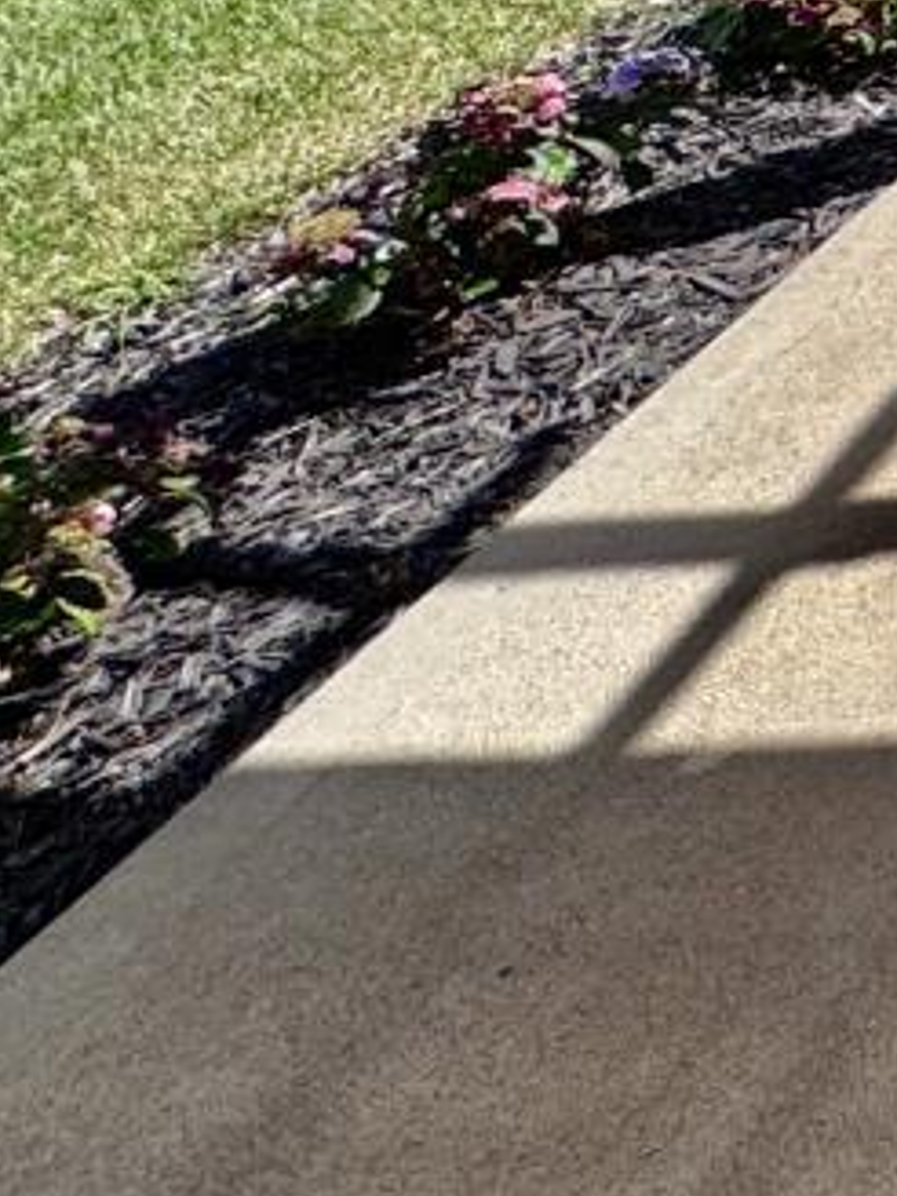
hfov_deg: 12.9
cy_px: -425
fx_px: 2211
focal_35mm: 64
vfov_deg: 25.4
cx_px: 2439
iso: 50
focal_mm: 2.22
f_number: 2.2
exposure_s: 1/1637
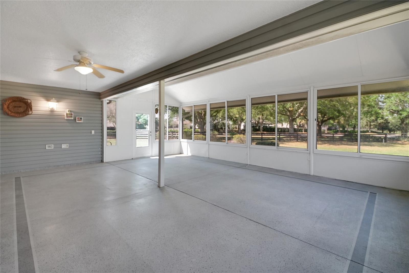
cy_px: 136
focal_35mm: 15
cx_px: 204
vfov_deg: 77.4
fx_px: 170
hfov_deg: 100.4
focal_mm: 10
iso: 500
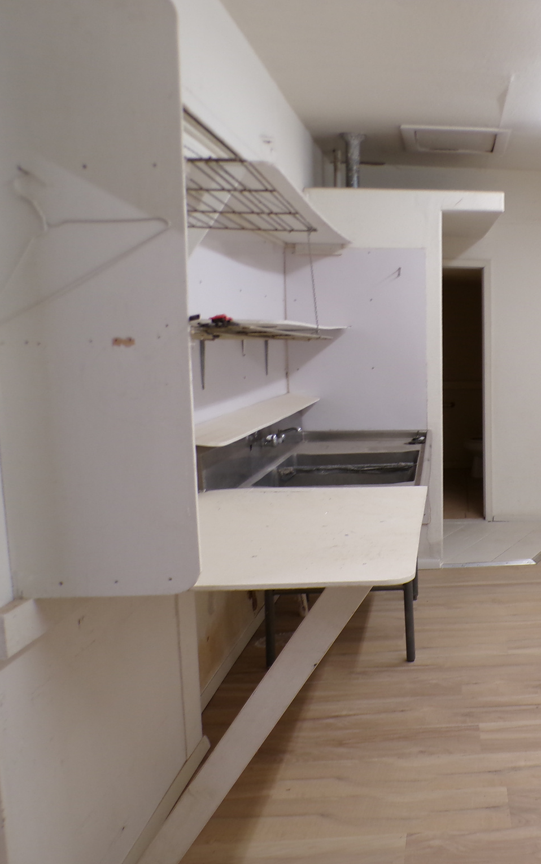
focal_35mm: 34
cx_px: 508
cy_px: 433
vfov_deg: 56.7
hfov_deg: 34.7
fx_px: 802
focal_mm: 4.3
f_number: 3
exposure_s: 1/34
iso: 134
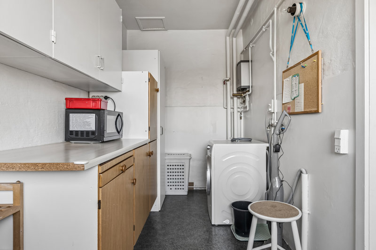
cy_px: 125
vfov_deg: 56.1
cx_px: 188
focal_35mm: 22
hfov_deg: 77.3
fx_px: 235
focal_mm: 15
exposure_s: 1/10
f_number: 8
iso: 200
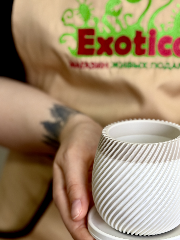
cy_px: 127
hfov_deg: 17.9
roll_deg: -0.6
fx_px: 569
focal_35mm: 82
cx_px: 140
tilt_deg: -15.4
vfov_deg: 23.8
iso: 50
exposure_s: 1/206
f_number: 1.78
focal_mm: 6.76
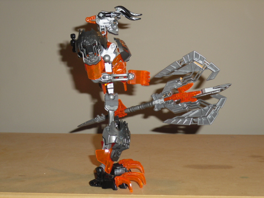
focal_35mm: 63
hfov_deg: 30.7
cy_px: 99
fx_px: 480
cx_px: 132
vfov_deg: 23.3
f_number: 4.2
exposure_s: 1/60
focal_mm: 11.2
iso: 200
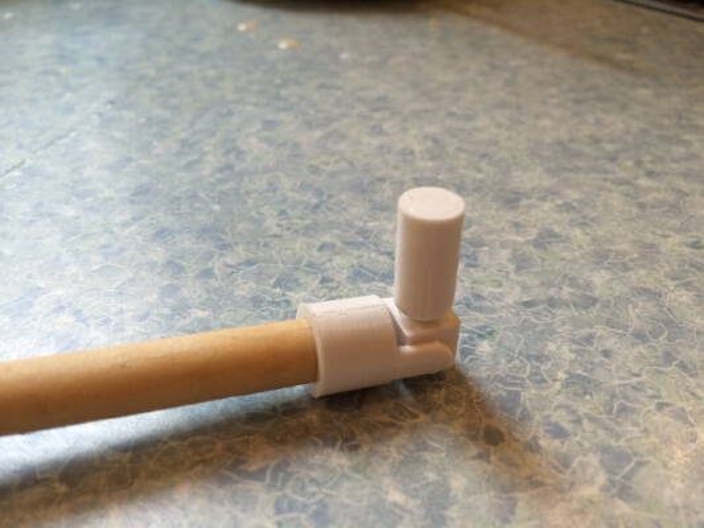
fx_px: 590
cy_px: 264
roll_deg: -1.2
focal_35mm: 29
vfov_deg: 48.2
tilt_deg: -35.3
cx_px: 352
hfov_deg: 61.6
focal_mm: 4.15
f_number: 2.2
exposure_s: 1/33
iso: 50
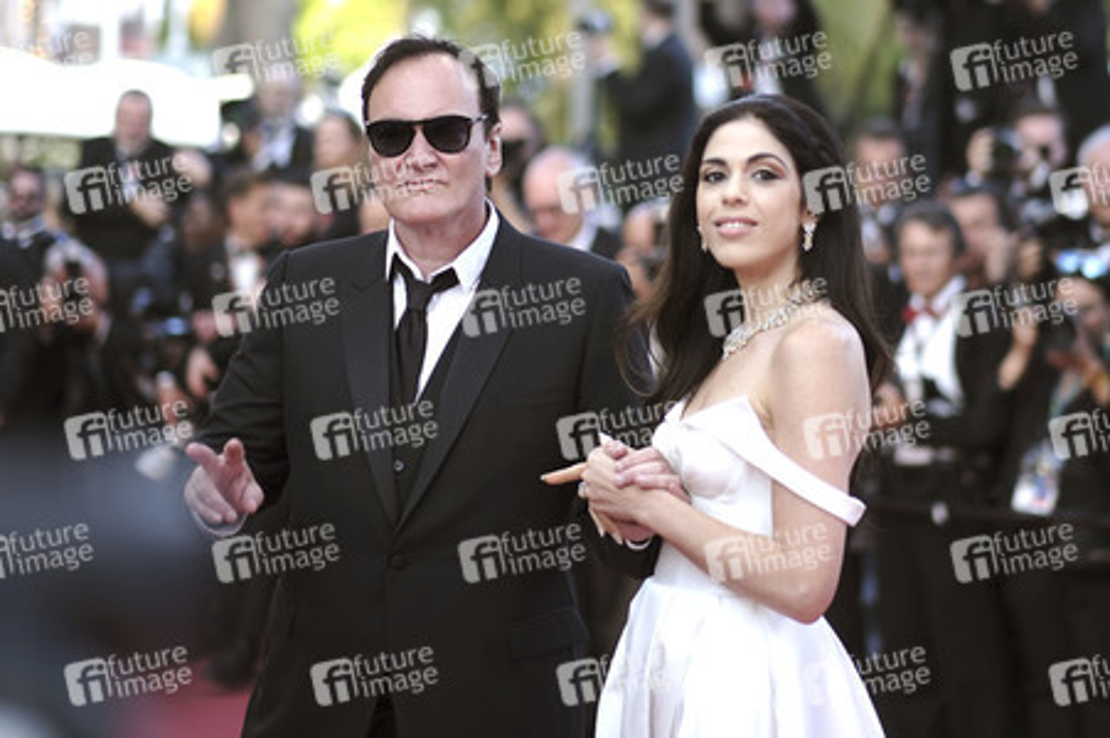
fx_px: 2588
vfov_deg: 16.2
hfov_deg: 24.2
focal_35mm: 84
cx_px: 555
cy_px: 369
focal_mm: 56
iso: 80
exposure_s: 1/500
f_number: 1.2
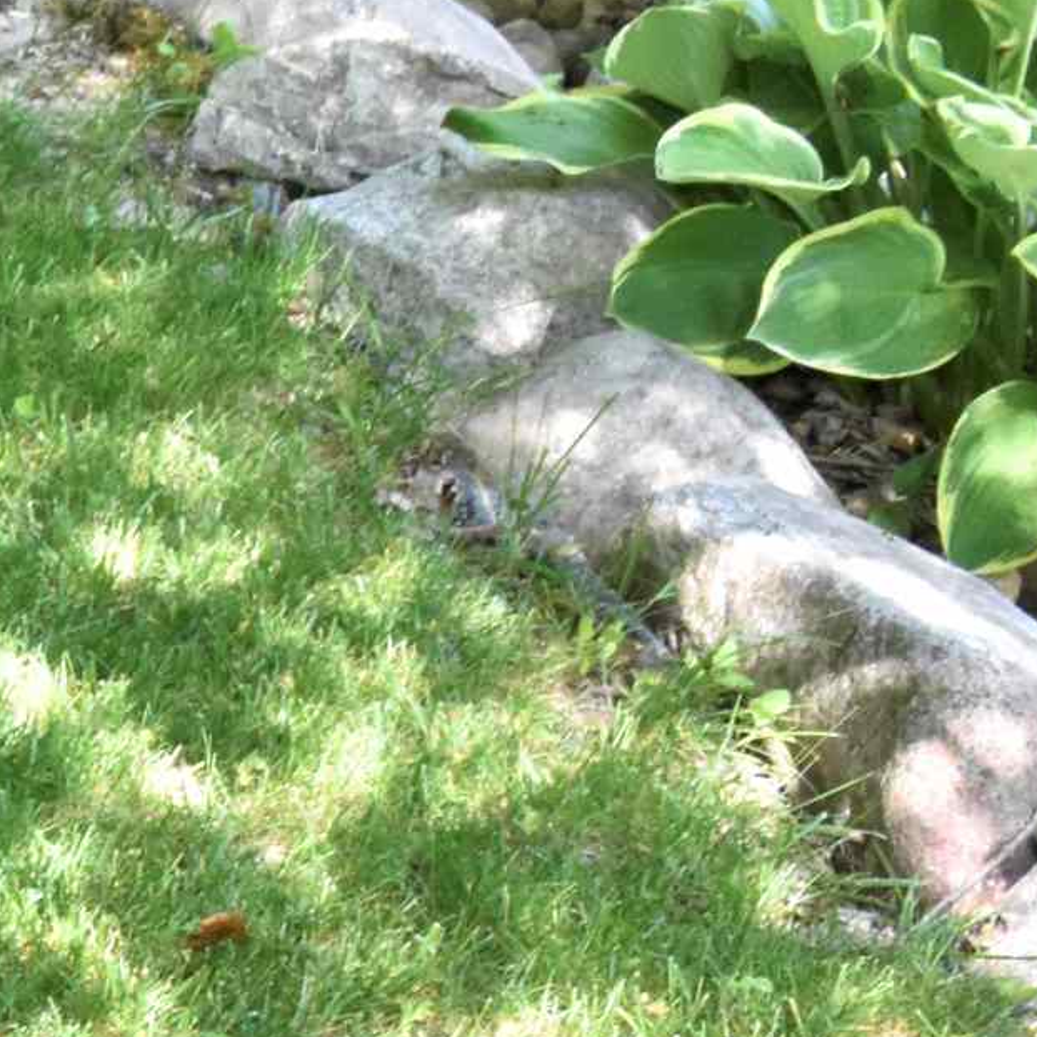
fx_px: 5765
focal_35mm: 170
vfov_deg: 9.9
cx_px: -1507
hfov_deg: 9.2
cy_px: 1619
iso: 2000
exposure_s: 1/60
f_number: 16
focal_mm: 27
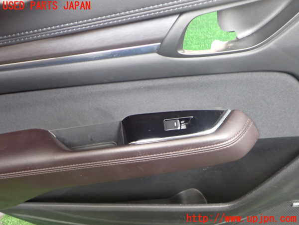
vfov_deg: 46.8
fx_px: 259
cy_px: 112
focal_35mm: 30
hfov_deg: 60.0
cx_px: 150
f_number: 2.3
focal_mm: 5.4
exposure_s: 1/80
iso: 640
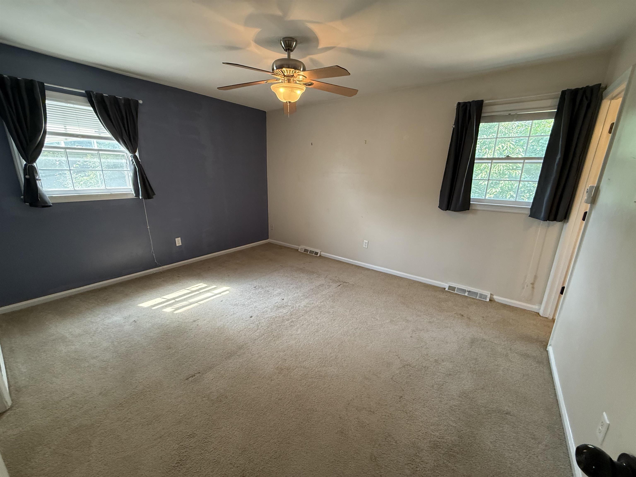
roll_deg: -1.0
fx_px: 257
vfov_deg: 85.7
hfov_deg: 102.1
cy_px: 238
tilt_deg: -14.5
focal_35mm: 14
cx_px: 318
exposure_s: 1/120
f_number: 2.2
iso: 400
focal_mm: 2.22
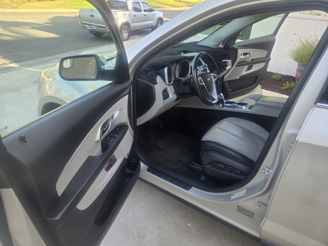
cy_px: 123
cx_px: 164
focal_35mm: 23
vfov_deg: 58.9
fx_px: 218
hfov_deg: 73.9
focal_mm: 5.4
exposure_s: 1/180
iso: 50
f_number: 1.8
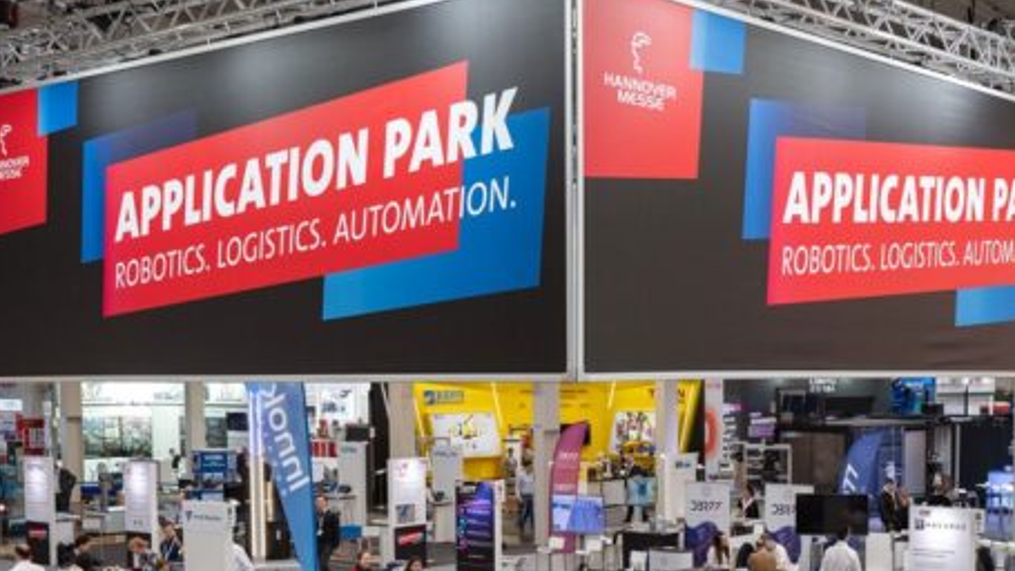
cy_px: 484
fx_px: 1507
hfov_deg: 36.8
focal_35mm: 56
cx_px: 690
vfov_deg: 21.1
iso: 800
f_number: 4
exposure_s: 1/200
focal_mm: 36
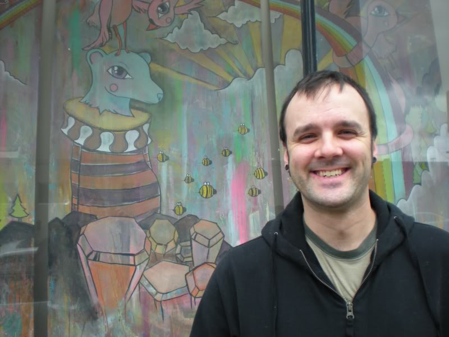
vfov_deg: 37.7
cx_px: 224
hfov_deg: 49.0
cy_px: 168
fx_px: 493
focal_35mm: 38
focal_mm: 6.3
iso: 64
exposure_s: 1/53.1
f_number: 3.1
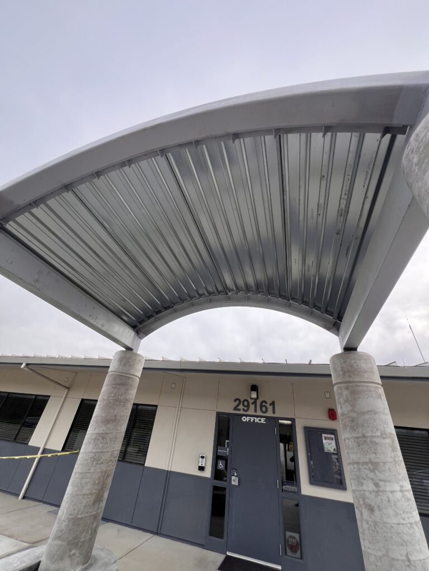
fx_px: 215
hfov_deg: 89.9
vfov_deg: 106.2
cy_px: 286
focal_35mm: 13
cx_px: 214
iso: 32
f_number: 1.8
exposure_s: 1/570
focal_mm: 1.57
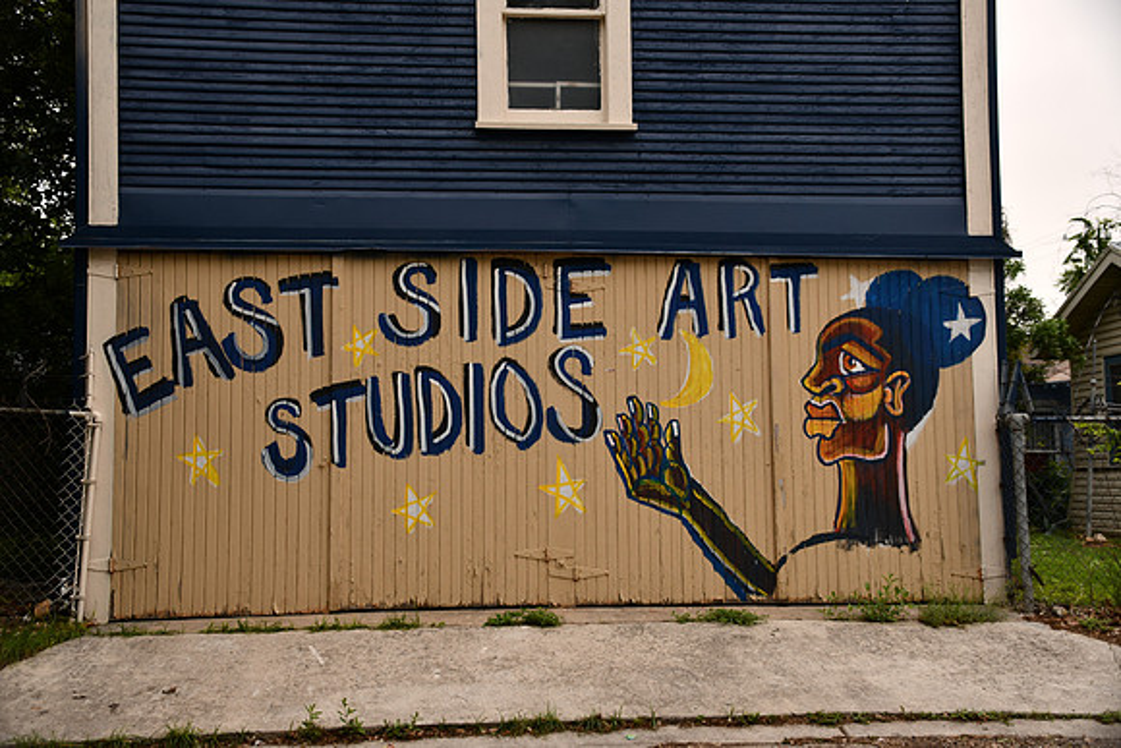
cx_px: 560
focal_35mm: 46
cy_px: 374
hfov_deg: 42.7
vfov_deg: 29.3
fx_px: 1433
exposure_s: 1/50
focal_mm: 31
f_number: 4
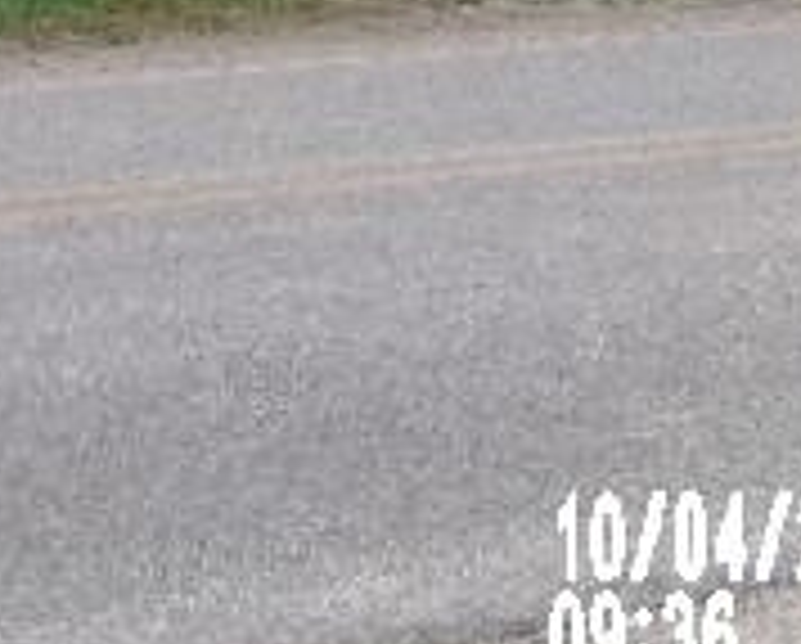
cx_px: -72
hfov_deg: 18.8
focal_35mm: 98
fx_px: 2327
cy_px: -252
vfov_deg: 14.9
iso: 100
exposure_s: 1/42
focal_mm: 5.1
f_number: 10.8
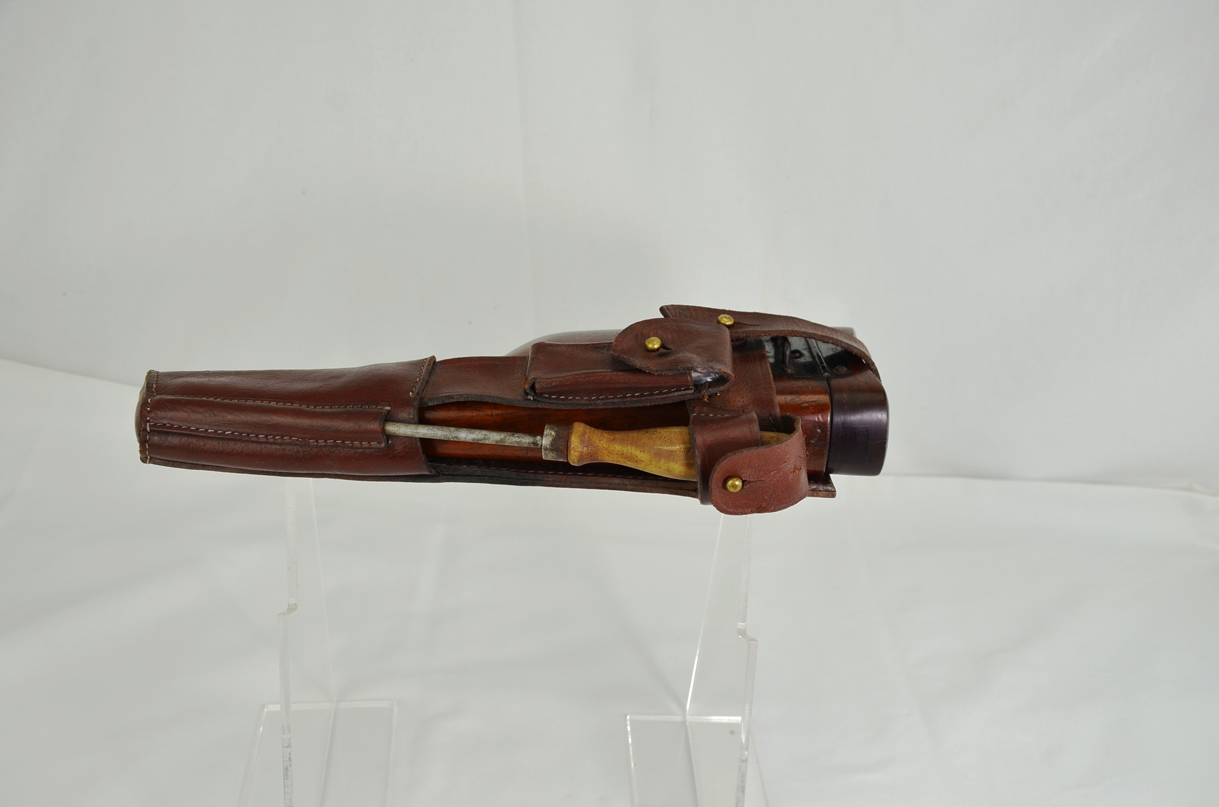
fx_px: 1216
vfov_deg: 36.7
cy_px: 404
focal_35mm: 36
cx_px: 610
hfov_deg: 53.2
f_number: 6.3
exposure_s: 1/160
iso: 200
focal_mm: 24
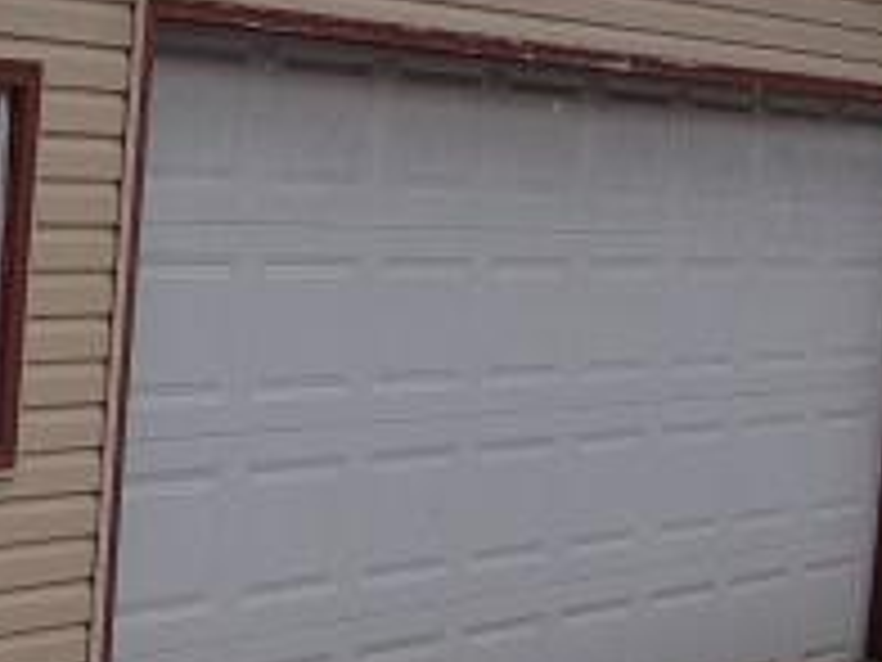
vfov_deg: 13.0
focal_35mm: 114
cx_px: -130
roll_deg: -3.8
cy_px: 293
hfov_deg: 16.6
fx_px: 2905
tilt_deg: -3.8
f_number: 2.4
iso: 50
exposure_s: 1/1104
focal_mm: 4.28
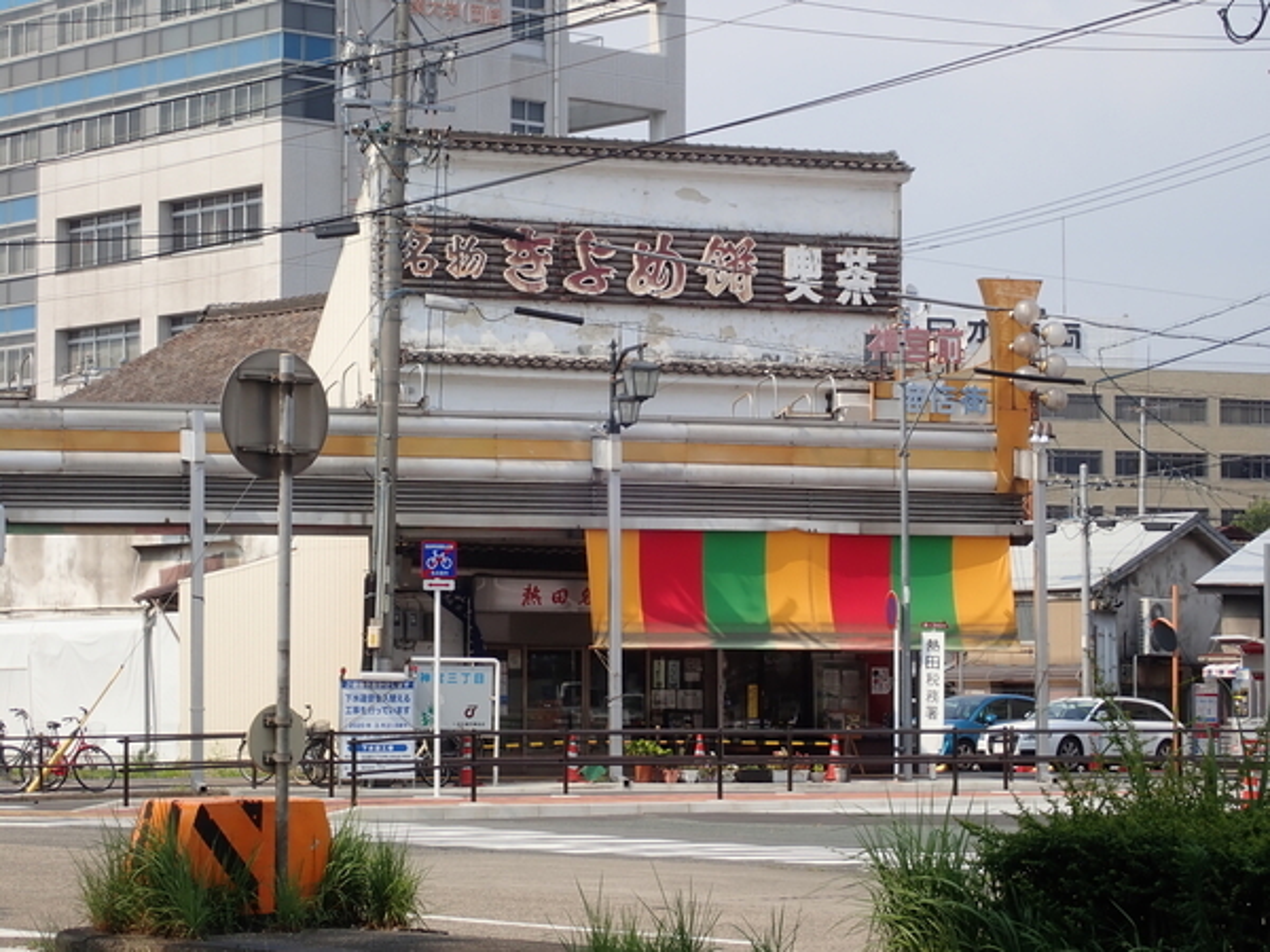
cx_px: 635
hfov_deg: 19.6
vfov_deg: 14.8
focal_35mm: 100
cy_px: 476
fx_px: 3669
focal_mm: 18
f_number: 6.3
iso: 100
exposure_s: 1/250
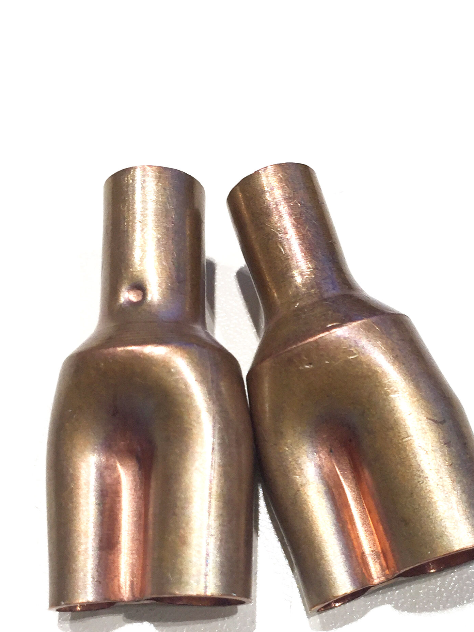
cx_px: 322
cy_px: 454
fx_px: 931
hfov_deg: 28.3
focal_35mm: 51
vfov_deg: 36.8
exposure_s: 1/50
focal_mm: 4.15
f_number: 2.2
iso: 32
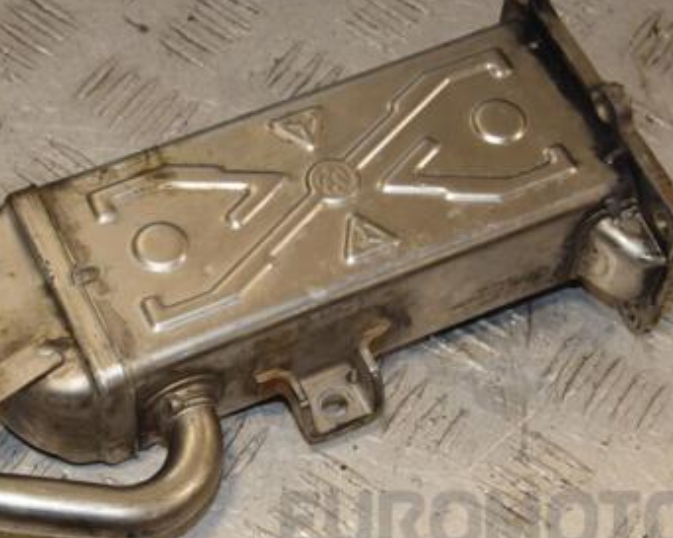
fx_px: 2072
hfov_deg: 18.4
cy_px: 258
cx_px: 243
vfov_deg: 14.8
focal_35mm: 104
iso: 800
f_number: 9
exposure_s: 1/200
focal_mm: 42
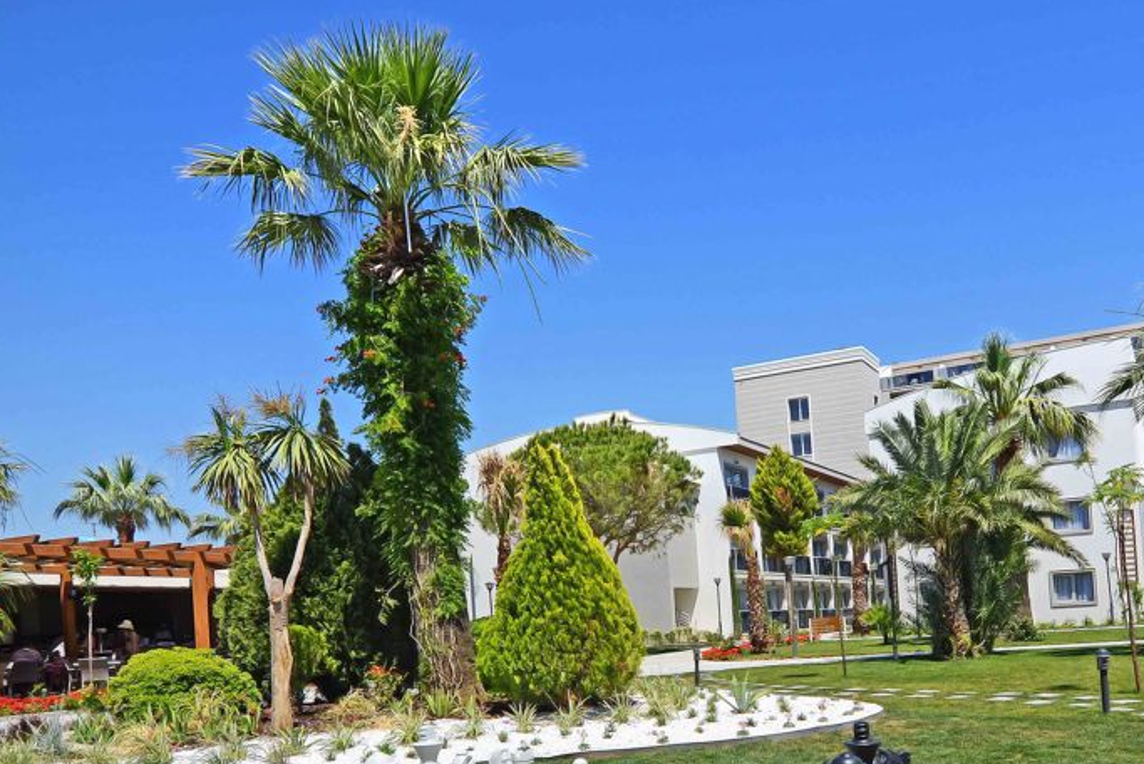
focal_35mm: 25
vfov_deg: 50.4
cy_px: 538
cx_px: 675
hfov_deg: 71.4
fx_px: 787
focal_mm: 11
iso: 100
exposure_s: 1/800
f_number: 5.6
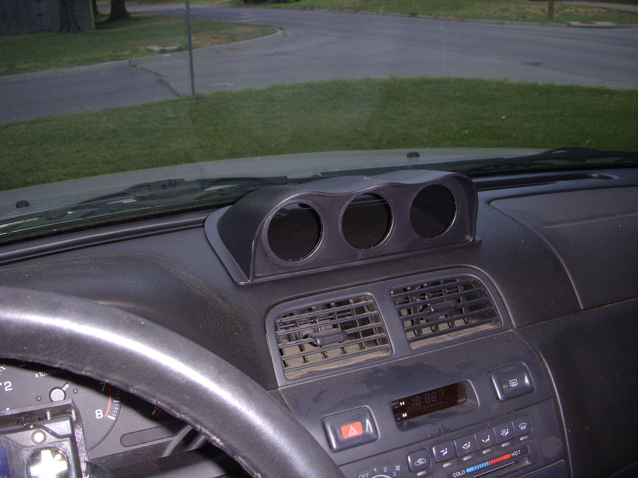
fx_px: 700
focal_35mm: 38
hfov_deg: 49.0
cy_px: 239
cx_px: 319
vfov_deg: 37.7
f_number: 3.3
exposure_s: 1/30
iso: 100
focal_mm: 6.3
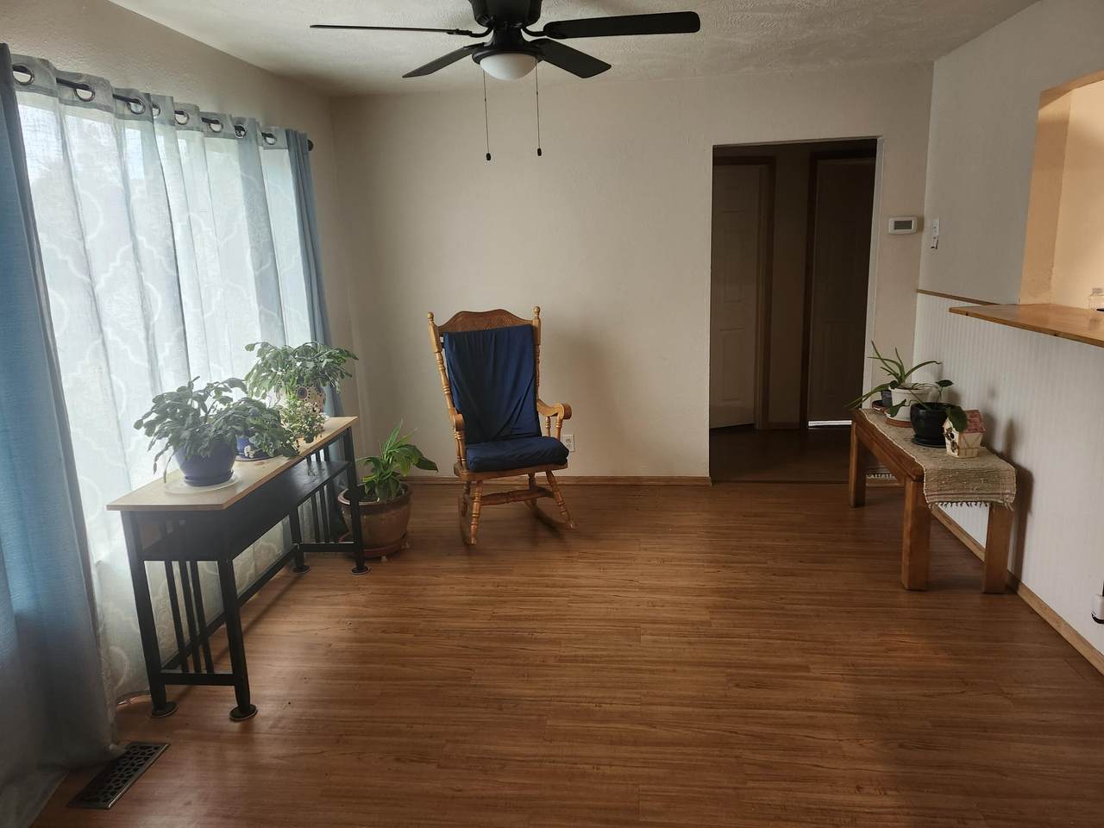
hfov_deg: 73.9
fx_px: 734
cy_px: 414
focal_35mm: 23
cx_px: 552
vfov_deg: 58.9
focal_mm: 5.54
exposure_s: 1/120
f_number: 1.8
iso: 400
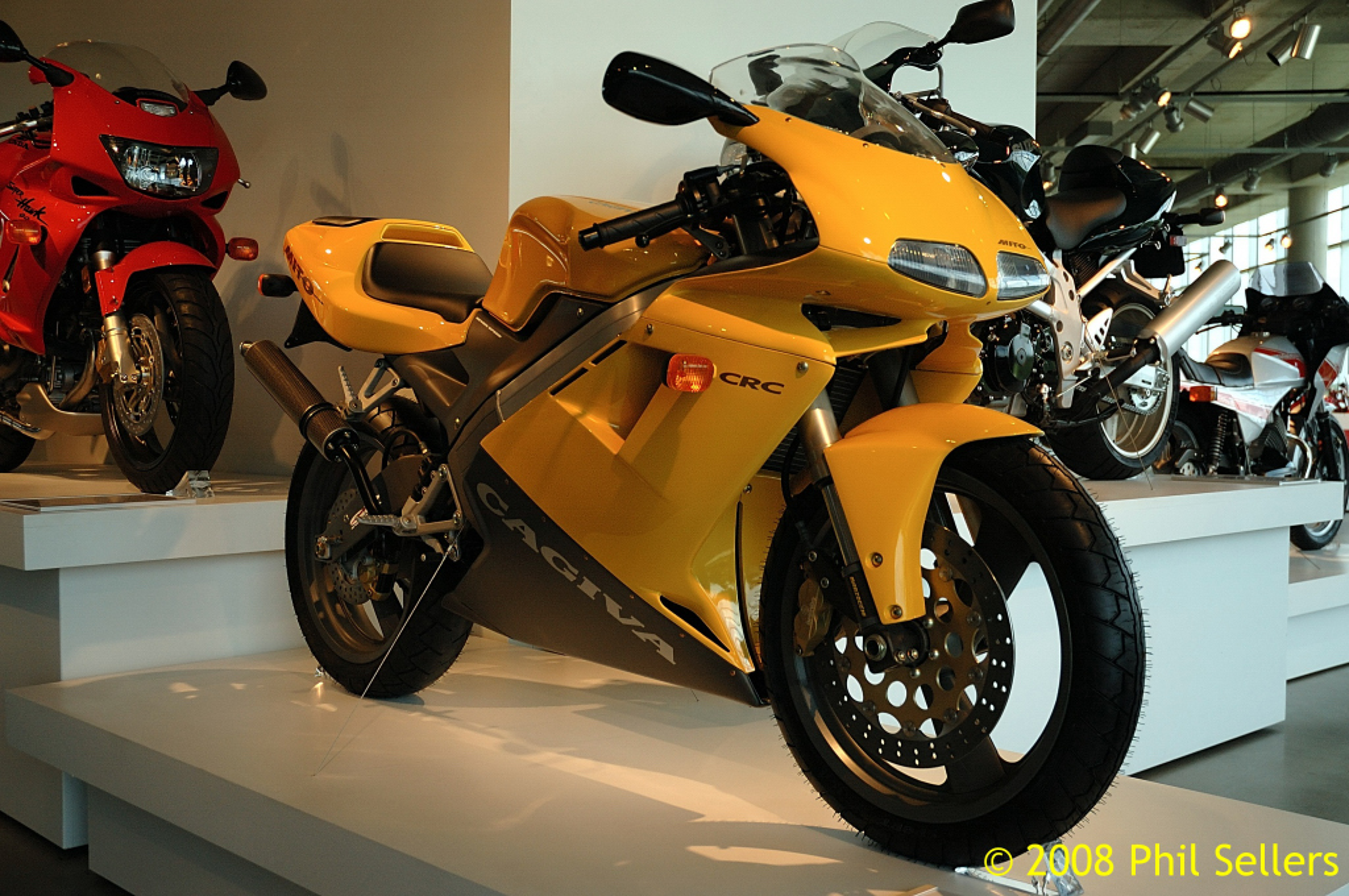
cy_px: 448
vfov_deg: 35.4
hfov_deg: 51.3
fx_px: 1403
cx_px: 674
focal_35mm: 38
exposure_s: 1/125
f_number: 3.8
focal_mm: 25
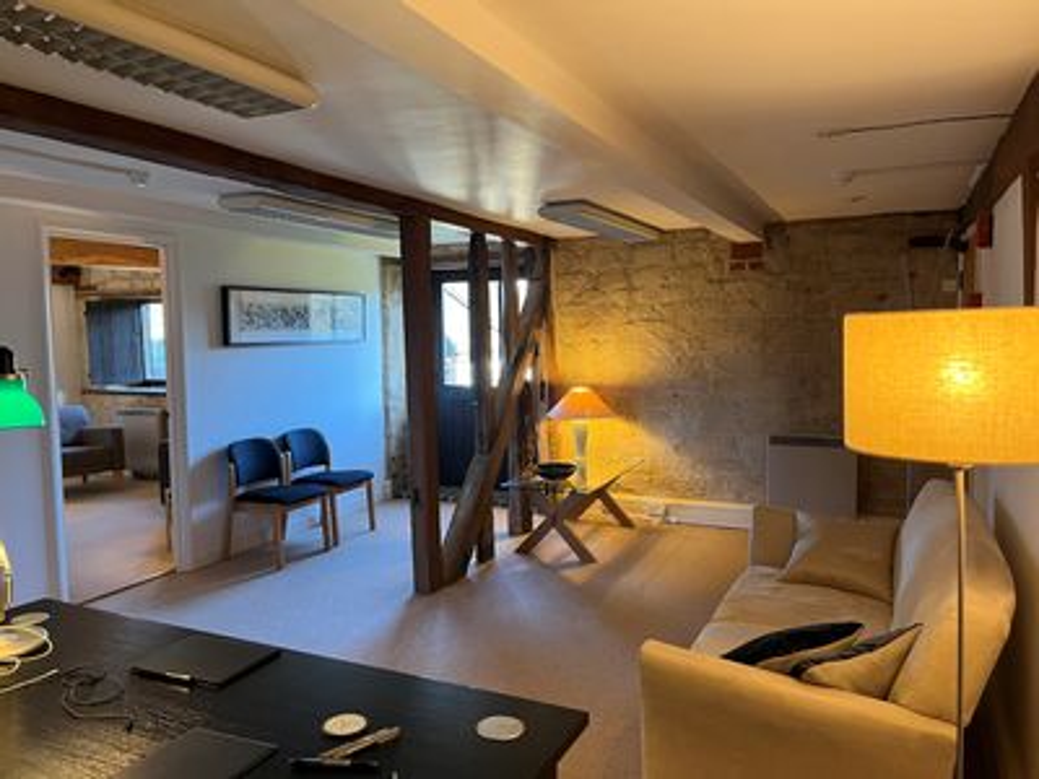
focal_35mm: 26
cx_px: 520
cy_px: 390
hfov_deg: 67.3
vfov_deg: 53.1
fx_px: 780
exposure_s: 1/50
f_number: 1.6
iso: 160
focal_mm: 5.1
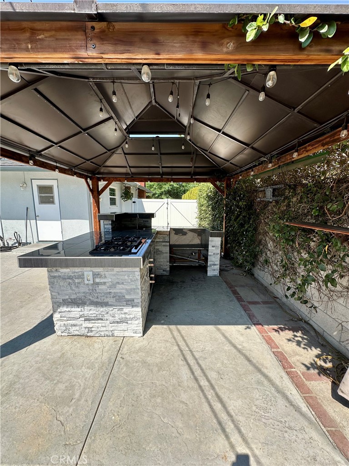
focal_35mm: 14
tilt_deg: -9.2
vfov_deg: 102.1
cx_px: 174
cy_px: 233
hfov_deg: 85.7
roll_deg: -0.9
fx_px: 188
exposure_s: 1/947
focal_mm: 2.22
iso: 40
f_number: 2.2
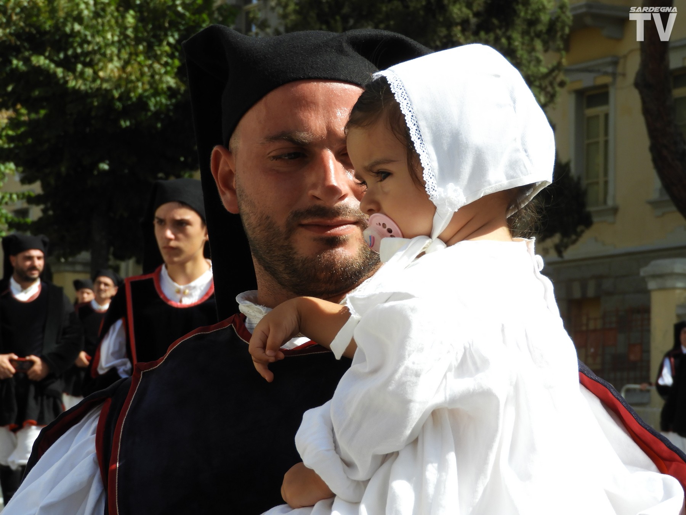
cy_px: 258
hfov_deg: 14.6
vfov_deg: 11.0
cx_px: 343
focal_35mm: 135
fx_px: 2675
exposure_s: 1/400
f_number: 5
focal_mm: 24.2
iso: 100
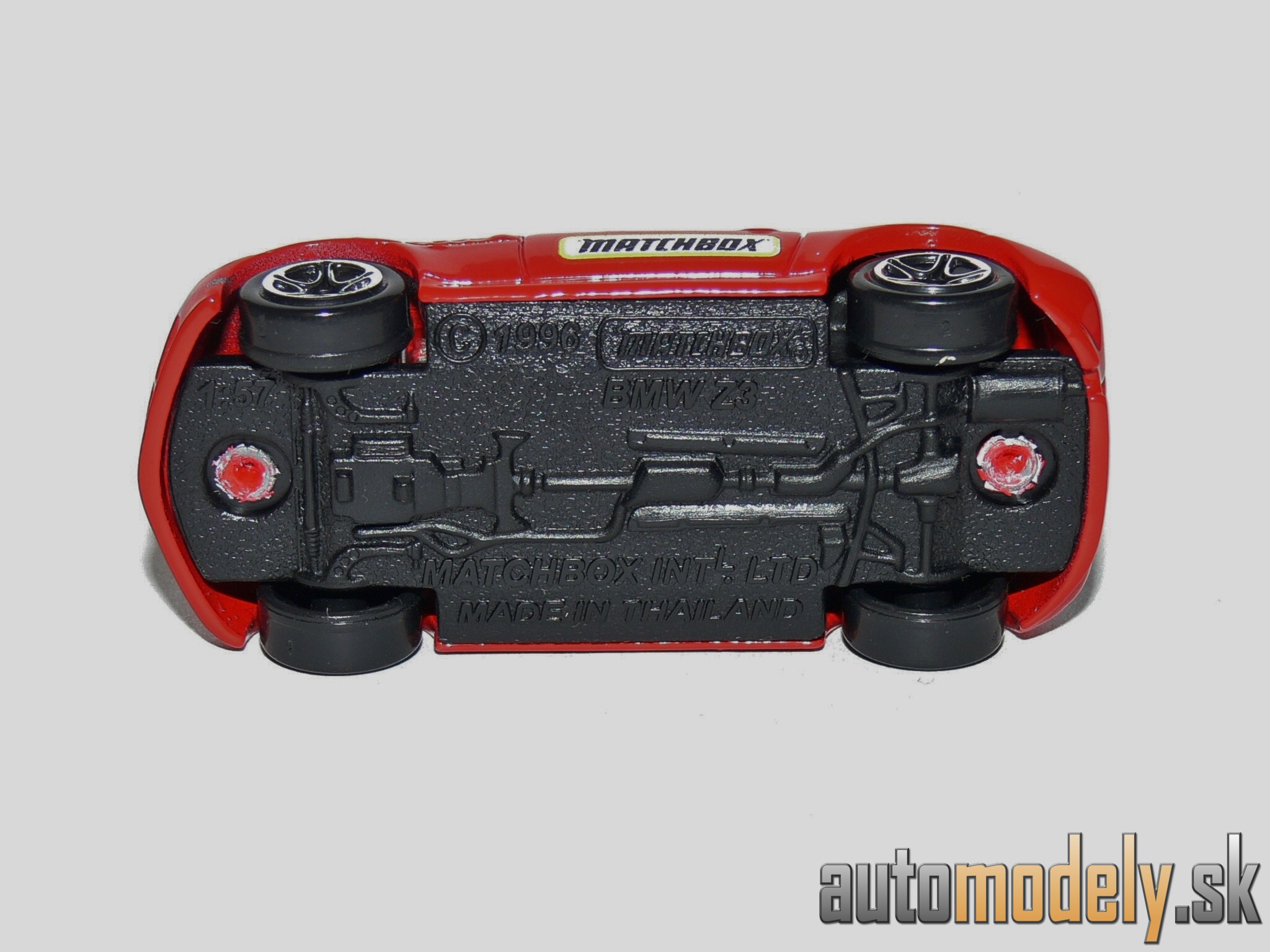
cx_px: 635
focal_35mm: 86
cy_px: 476
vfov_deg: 17.2
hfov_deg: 22.8
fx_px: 3155
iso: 100
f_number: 4
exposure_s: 1/30
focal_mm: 12.9
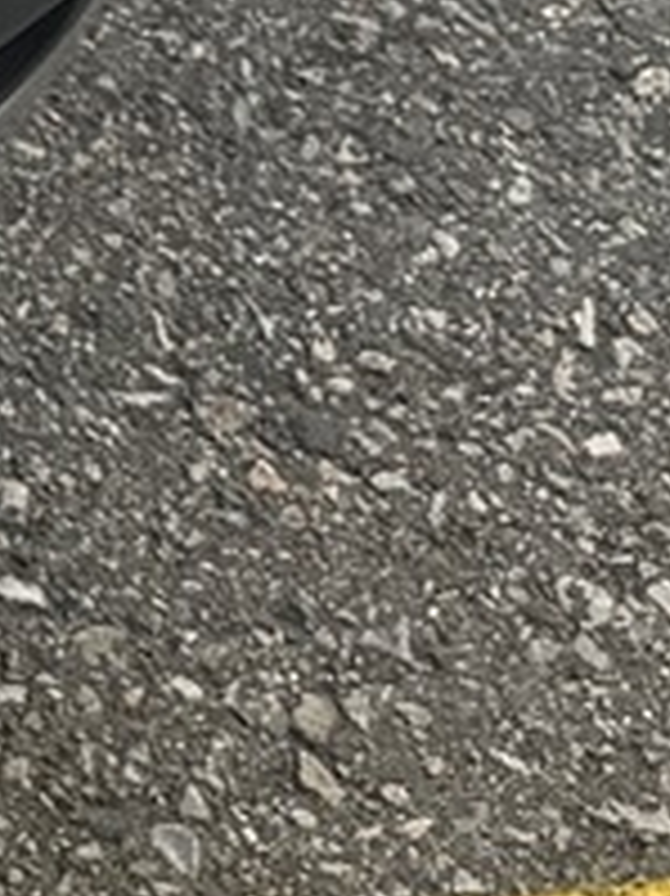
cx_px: -2972
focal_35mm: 243
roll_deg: +2.4
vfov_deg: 7.5
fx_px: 6278
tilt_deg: -43.9
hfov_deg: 4.8
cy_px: -1378
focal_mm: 6.76
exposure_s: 1/1678
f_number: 1.78
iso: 80
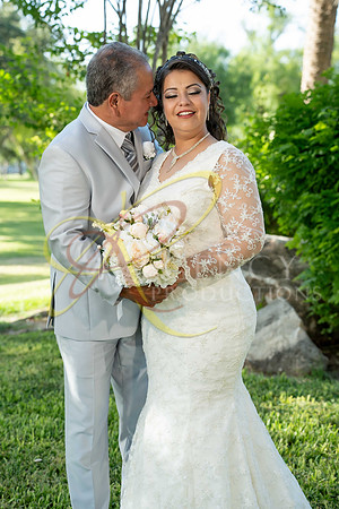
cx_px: 170
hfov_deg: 20.6
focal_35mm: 66
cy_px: 254
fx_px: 932
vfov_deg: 30.5
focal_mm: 66
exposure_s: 1/500
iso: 500
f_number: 4
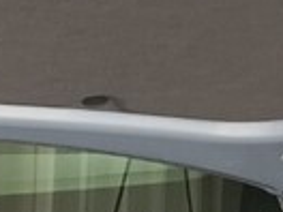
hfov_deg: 12.3
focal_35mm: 139
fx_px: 1136
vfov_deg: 8.9
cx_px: -307
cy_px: 612
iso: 320
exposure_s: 1/33
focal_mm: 5.54
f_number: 1.8
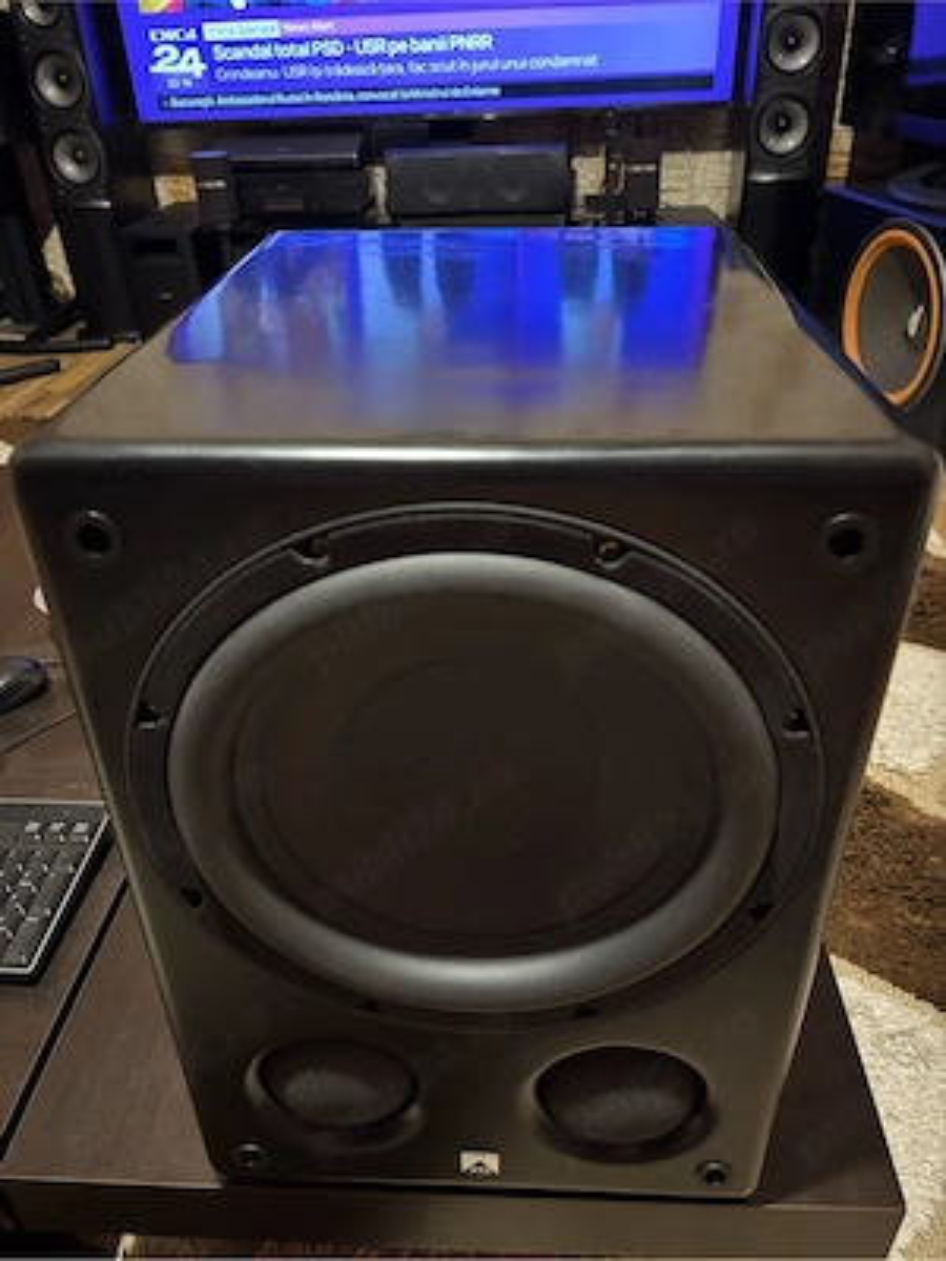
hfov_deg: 53.1
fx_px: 947
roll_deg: +1.0
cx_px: 473
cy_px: 630
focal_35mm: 26
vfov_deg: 67.3
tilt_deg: -32.4
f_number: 1.6
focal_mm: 5.96
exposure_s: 1/17
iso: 3200
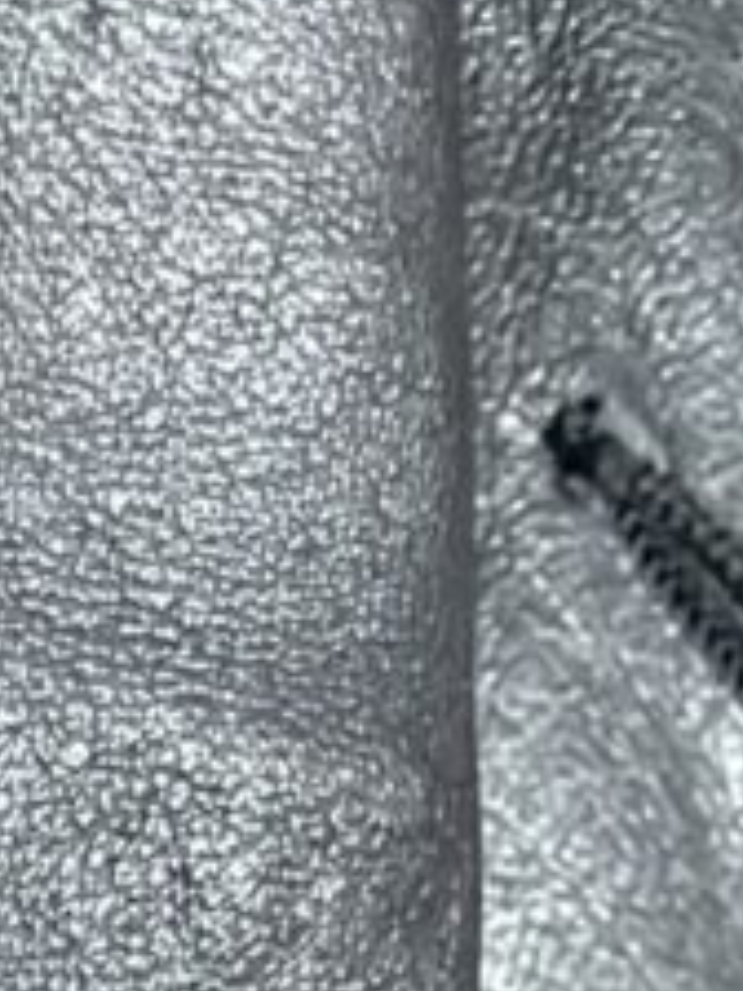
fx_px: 5094
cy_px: 3261
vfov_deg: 8.6
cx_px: -1159
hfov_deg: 7.7
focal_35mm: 178
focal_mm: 4.2
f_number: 1.6
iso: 500
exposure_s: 1/57
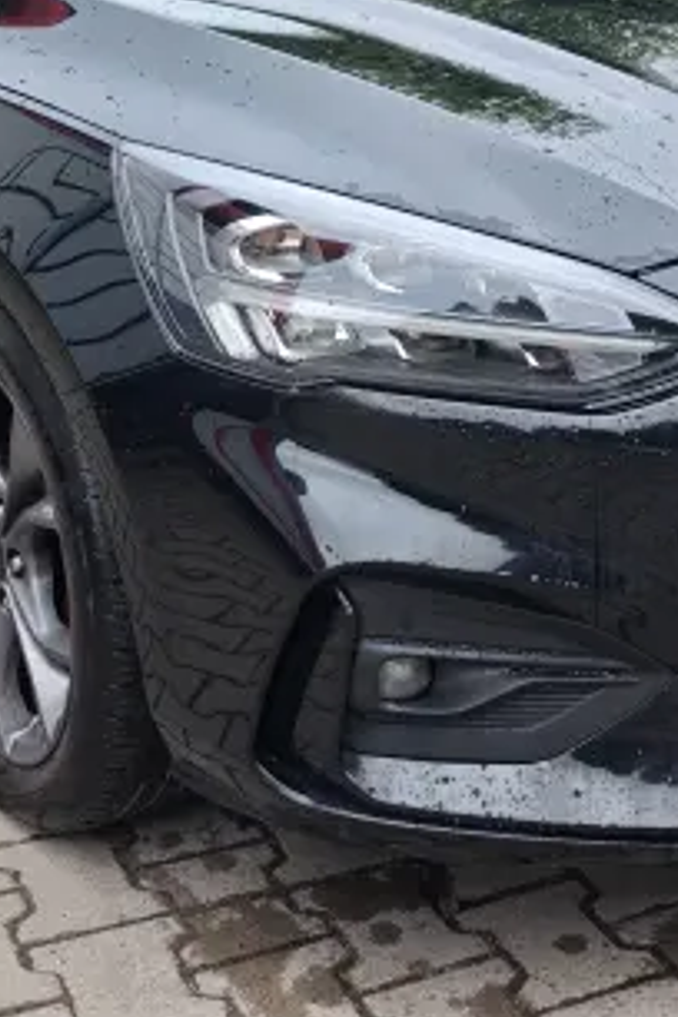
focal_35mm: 61
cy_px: 243
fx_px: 1723
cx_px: 499
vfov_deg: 32.2
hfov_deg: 22.1
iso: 50
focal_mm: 8.72
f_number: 2
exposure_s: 1/190
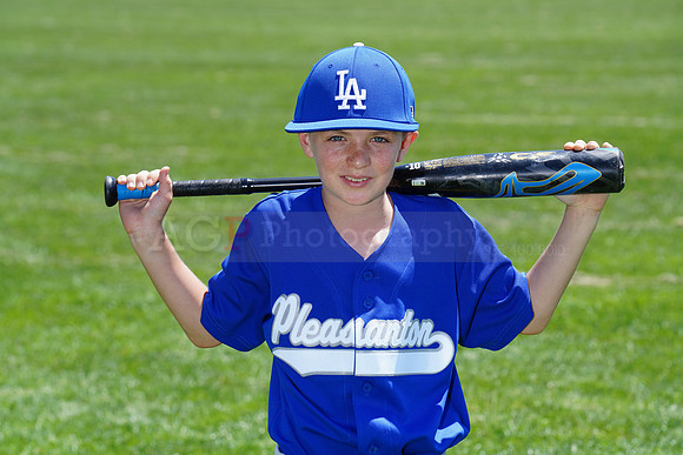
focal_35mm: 173
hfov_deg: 11.9
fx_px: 3283
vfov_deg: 7.9
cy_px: 228
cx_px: 342
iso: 160
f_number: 9
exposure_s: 1/200
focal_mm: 173
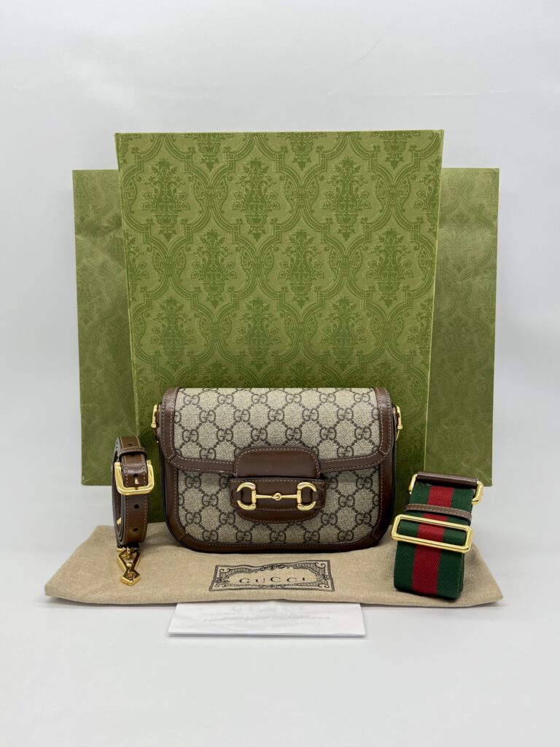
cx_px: 280
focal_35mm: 26
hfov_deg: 53.1
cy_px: 374
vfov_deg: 67.3
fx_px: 561
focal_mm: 5.7
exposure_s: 1/100
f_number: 1.5
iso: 40
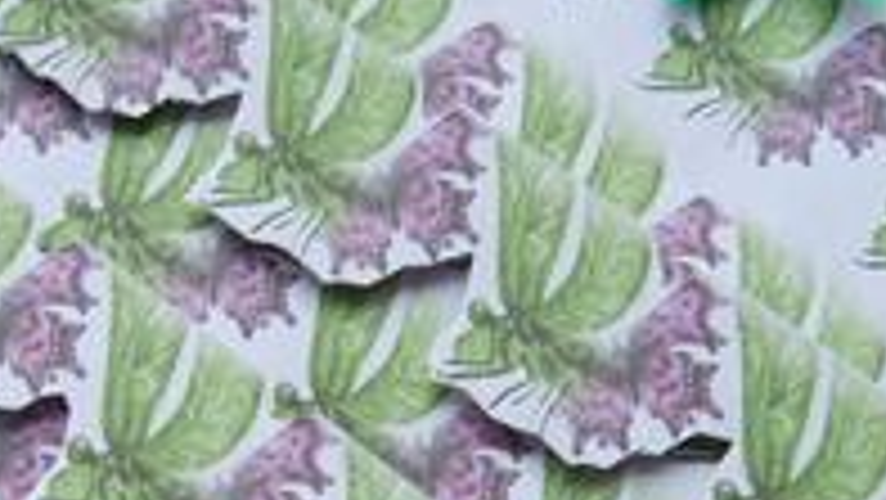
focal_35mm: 87
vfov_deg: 13.8
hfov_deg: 24.4
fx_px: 2045
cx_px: 333
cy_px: 459
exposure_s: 1/30
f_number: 2.8
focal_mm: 5.8
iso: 50
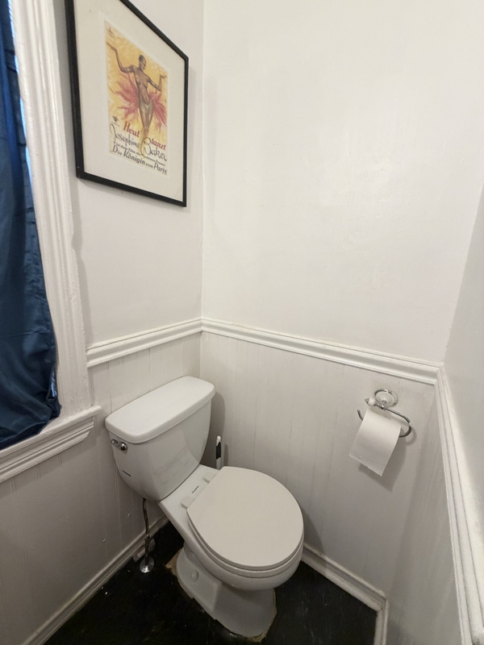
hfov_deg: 85.7
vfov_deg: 102.1
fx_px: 261
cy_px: 322
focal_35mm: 14
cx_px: 242
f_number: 2.2
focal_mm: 2.22
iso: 250
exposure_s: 1/60
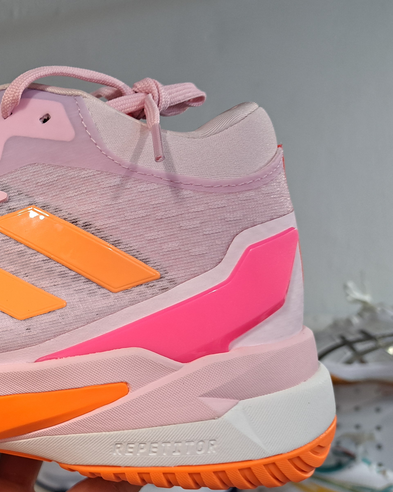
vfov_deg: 41.1
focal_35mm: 45
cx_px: -60
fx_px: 654
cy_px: 282
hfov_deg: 29.5
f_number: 1.8
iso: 80
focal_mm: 5.23
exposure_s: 1/50
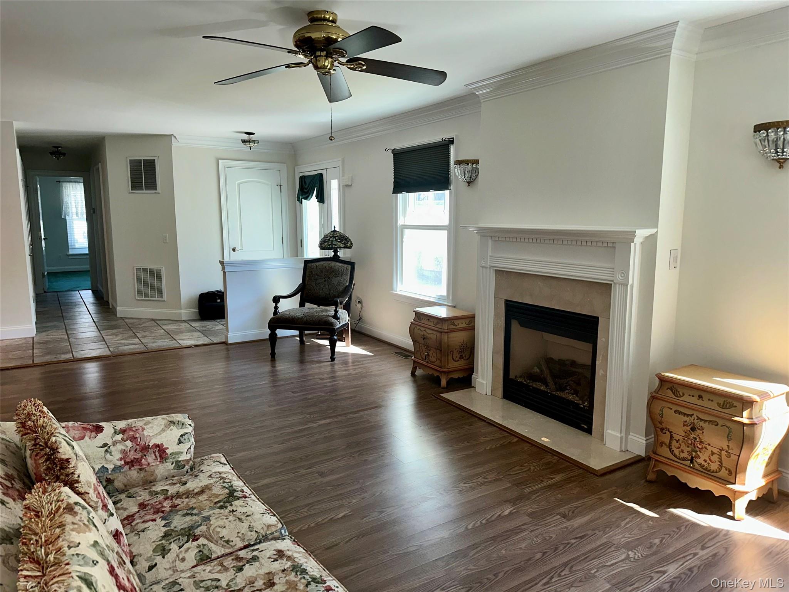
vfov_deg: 56.8
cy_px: 296
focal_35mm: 24
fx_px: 547
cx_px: 394
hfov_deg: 71.6
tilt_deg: -8.5
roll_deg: -0.3
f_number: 1.78
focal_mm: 6.86
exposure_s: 1/120
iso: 80
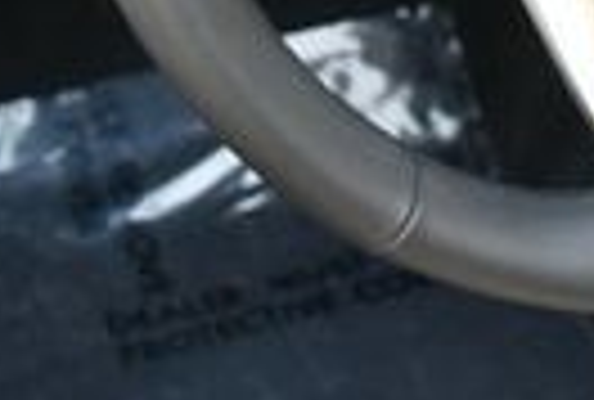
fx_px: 2881
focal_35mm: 174
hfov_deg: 11.4
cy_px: -346
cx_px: 792
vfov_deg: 7.7
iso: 640
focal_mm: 18
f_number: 3.5
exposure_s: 1/250
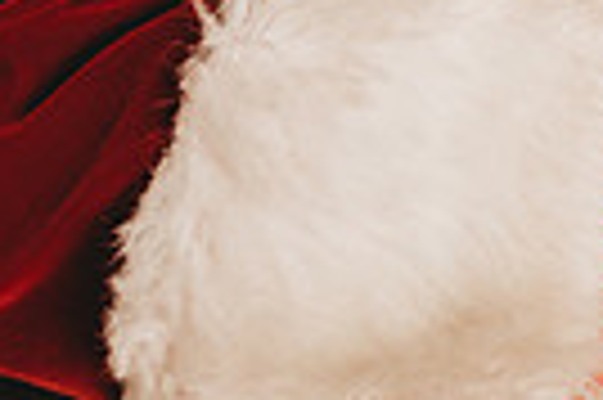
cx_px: 590
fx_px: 2928
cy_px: -557
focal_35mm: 175
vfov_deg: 7.3
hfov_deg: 11.6
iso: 100
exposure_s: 1/160
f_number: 4
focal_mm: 52
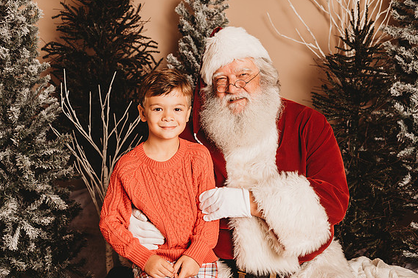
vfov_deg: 29.9
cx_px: 206
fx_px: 522
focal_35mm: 45
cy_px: 140
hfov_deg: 43.6
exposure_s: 1/160
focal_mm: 44
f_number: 4
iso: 100
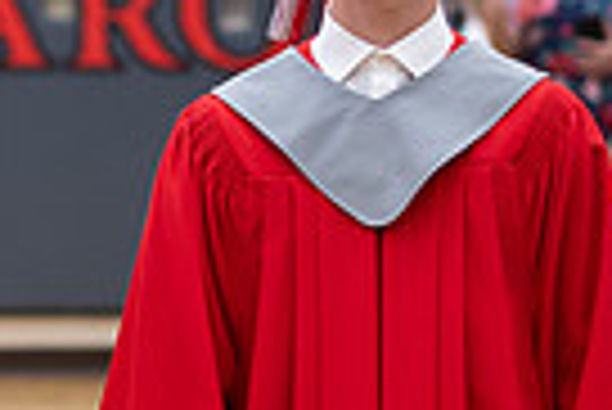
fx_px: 6790
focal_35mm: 399
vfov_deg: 3.4
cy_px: 559
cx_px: -307
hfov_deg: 5.1
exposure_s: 1/200
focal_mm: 85
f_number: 2.8
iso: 1000
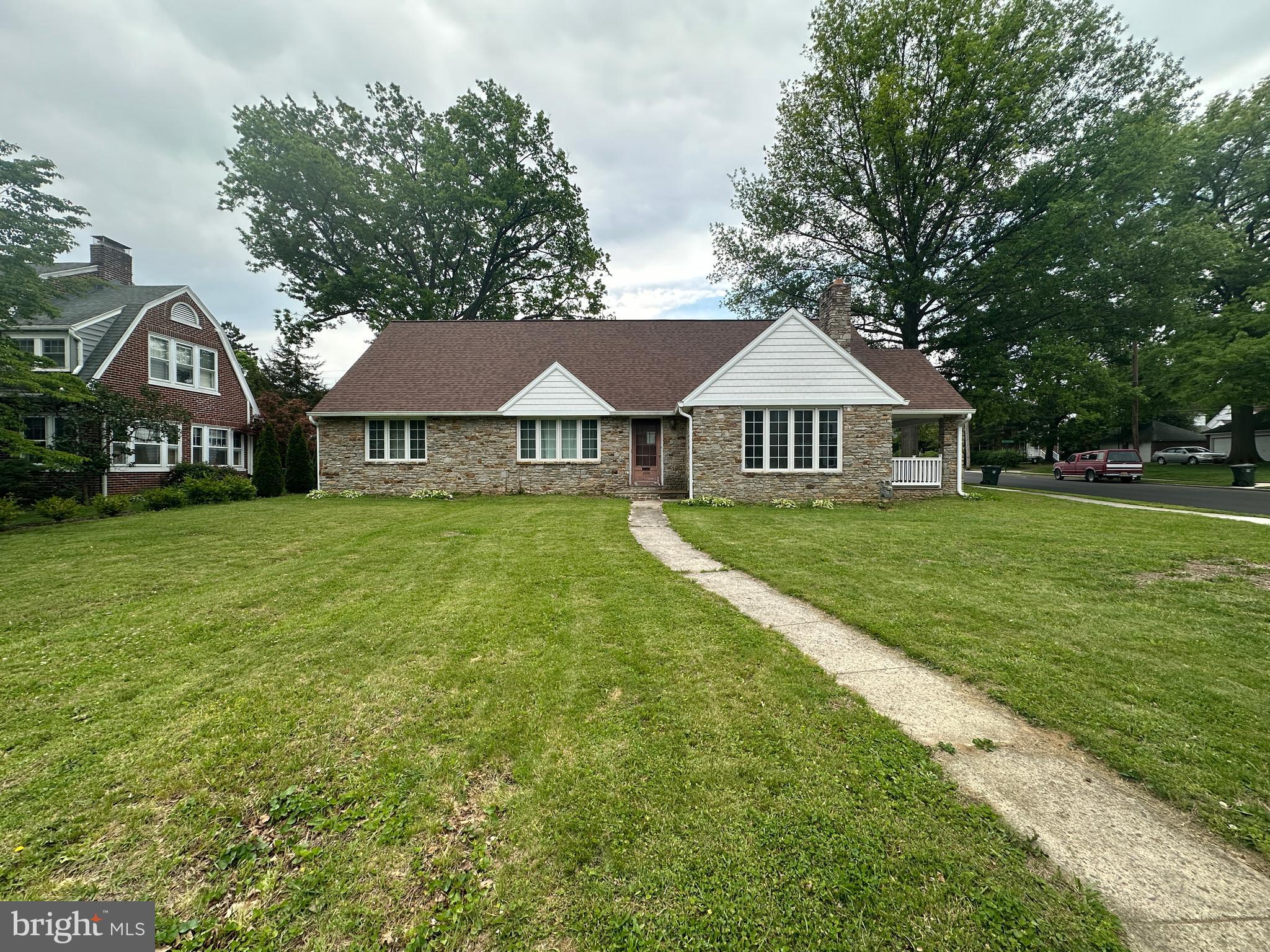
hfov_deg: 102.1
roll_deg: +0.1
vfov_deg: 85.7
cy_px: 476
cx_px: 635
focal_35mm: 14
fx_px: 514
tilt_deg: -0.5
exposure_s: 1/682
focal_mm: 2.22
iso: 40
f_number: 2.2
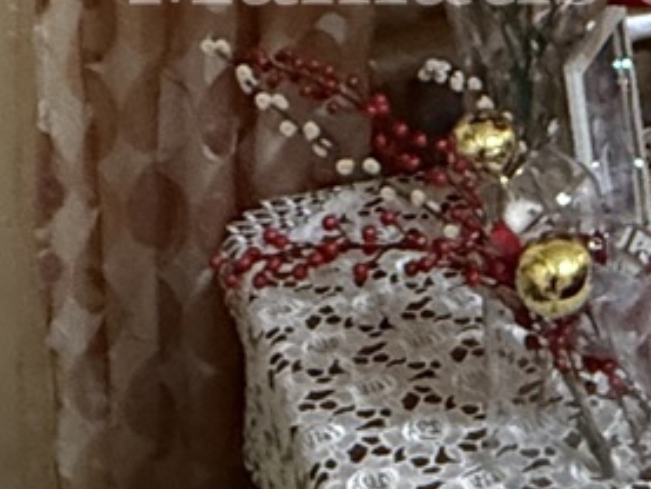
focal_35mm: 97
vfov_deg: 12.9
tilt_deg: -0.5
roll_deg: +1.5
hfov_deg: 19.4
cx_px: 714
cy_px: -541
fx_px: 1825
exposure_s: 1/50
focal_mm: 2.22
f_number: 2.2
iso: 640
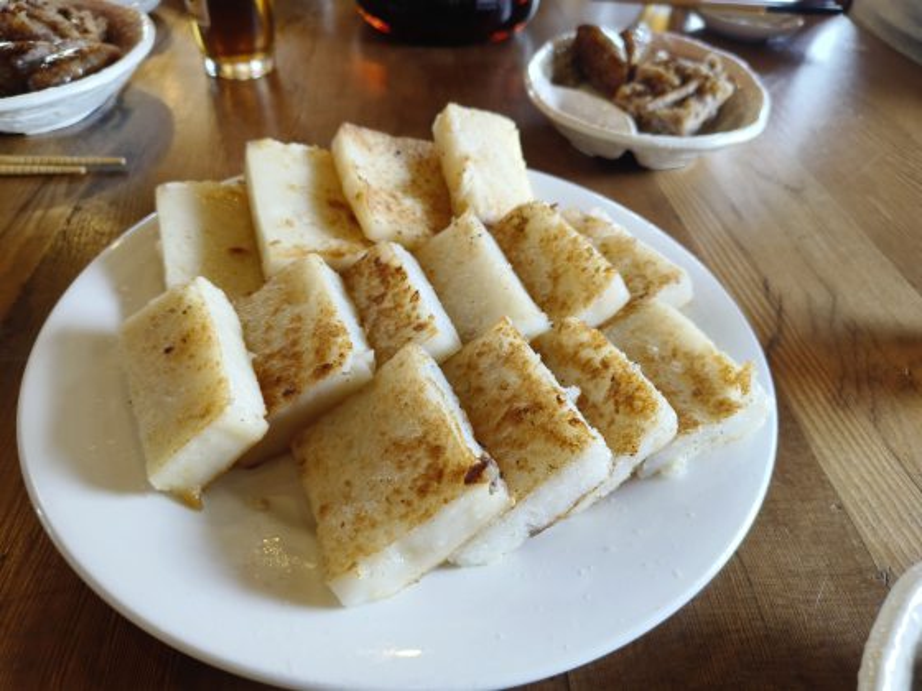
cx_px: 461
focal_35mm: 23
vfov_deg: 58.9
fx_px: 613
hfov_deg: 73.9
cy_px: 346
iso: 131
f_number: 1.88
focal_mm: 5.56
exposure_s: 1/50
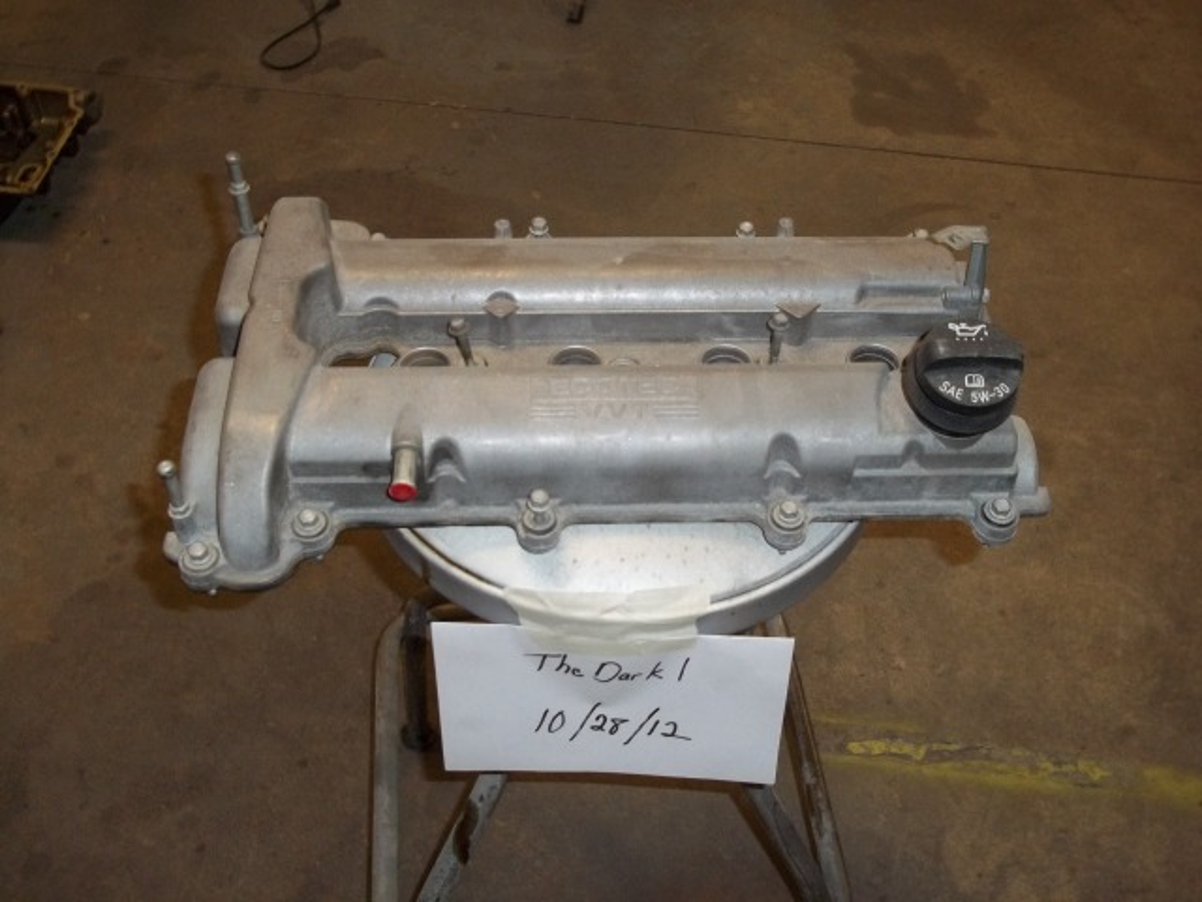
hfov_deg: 51.4
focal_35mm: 36
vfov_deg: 39.7
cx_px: 601
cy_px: 451
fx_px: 1250
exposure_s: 1/30
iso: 160
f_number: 3.1
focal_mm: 6.5
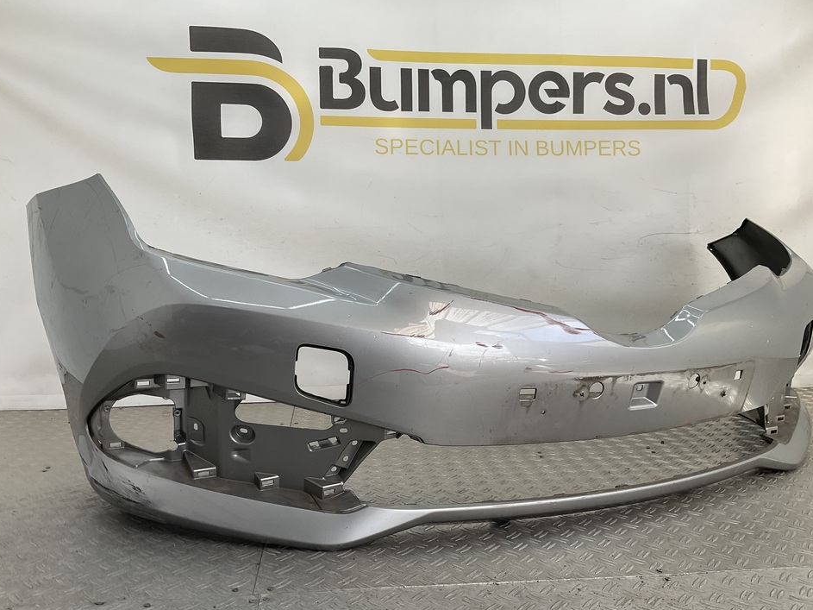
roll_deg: -0.8
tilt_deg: -5.8
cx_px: 422
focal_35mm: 31
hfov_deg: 58.3
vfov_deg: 45.4
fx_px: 728
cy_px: 323
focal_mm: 3
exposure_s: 1/199
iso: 16
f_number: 1.8
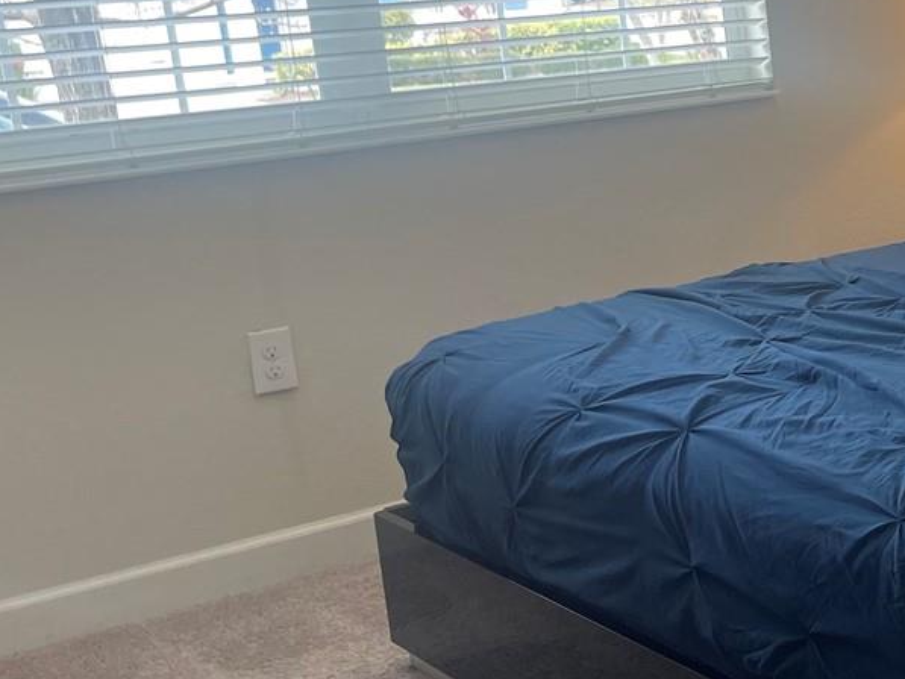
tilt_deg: -12.4
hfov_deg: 25.7
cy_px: 282
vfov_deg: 21.9
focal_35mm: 67
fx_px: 1752
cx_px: 1113
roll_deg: +3.9
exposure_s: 1/120
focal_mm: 5.1
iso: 100
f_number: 1.6
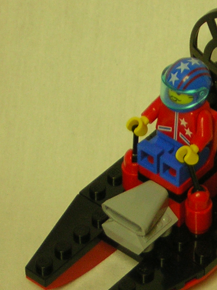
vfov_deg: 8.8
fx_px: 1891
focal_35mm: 226
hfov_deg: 6.5
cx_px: 286
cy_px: 201
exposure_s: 1/5.3
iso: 85
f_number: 4.7
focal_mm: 14.1
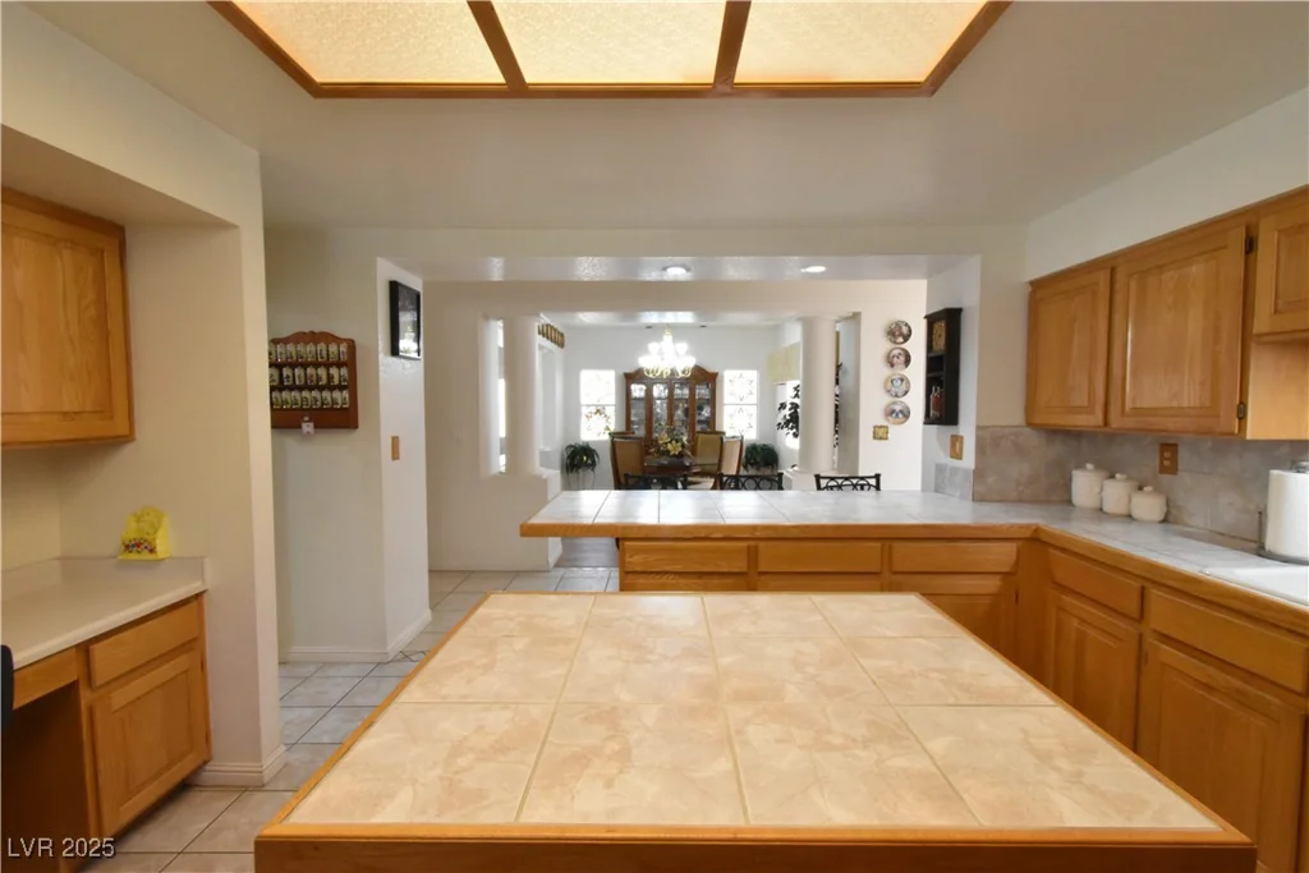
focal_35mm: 15
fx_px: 545
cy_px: 436
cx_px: 654
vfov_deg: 77.3
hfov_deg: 100.4
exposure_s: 1/13
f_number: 22
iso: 4000
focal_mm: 10
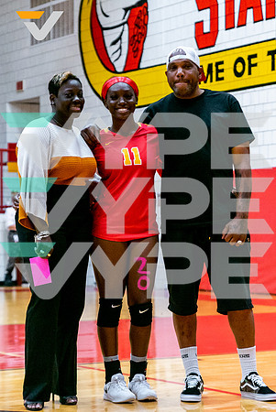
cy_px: 206
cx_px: 131
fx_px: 1207
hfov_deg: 13.0
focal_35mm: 105
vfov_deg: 19.4
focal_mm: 70
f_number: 2.8
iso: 2000
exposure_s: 1/1000
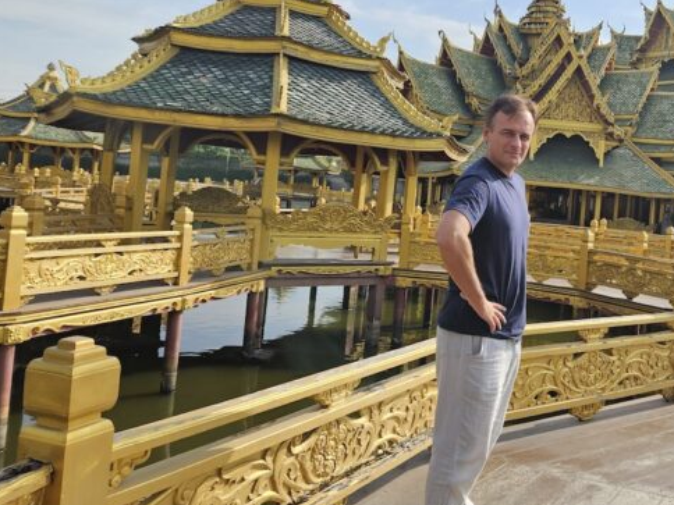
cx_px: 526
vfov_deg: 37.3
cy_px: 164
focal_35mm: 38
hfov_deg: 46.7
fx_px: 740
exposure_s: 1/1148
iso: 25
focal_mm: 5.4
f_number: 1.8
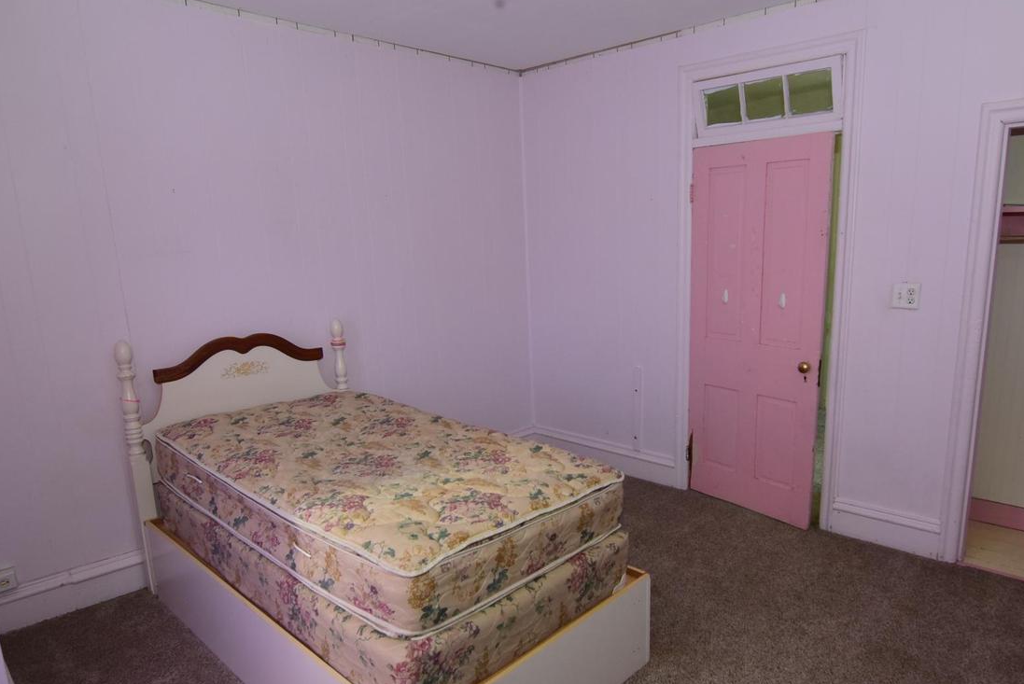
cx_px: 579
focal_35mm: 22
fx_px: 616
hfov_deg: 79.0
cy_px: 374
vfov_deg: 58.0
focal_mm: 11
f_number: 7.1
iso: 800
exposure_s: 1/60
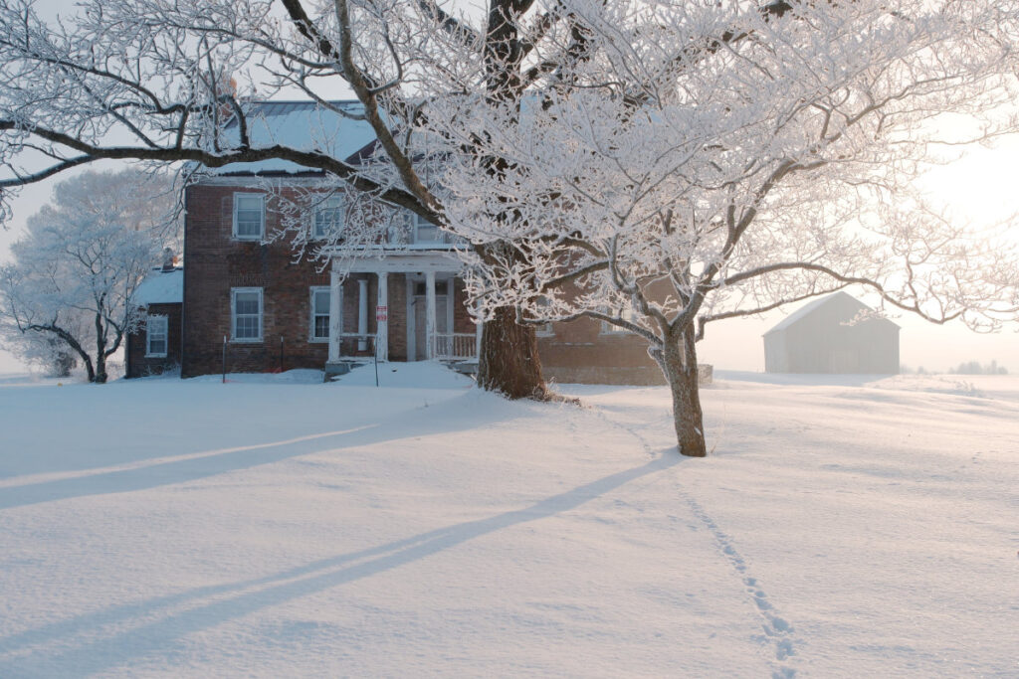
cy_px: 340
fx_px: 1019
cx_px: 510
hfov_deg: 53.1
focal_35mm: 36
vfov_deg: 36.9
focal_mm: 23.9
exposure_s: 1/3200
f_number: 4.5
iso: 250
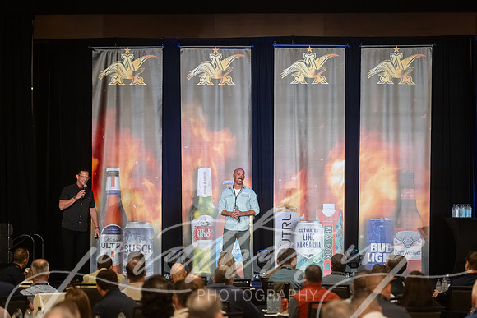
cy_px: 159
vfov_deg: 12.8
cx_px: 238
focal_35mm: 107
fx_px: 1421
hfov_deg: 19.1
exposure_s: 1/320
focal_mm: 105
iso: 5600
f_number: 2.8
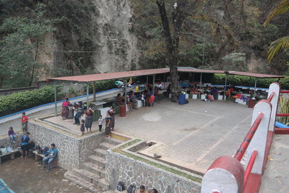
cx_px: 144
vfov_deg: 43.7
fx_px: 241
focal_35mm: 30
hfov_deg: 61.9
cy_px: 96
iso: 100
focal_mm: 20
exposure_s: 1/100
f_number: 3.5
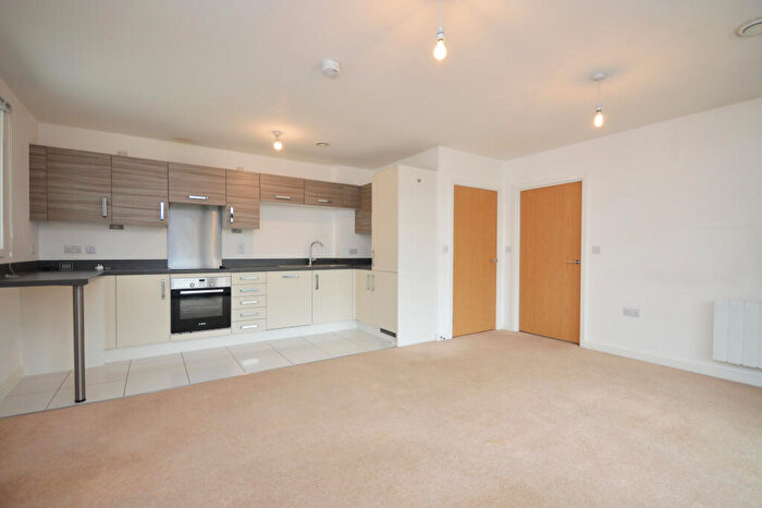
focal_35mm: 15
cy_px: 254
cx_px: 381
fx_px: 317
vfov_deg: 77.3
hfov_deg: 100.4
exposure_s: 1/40
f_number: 5.6
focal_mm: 10
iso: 400
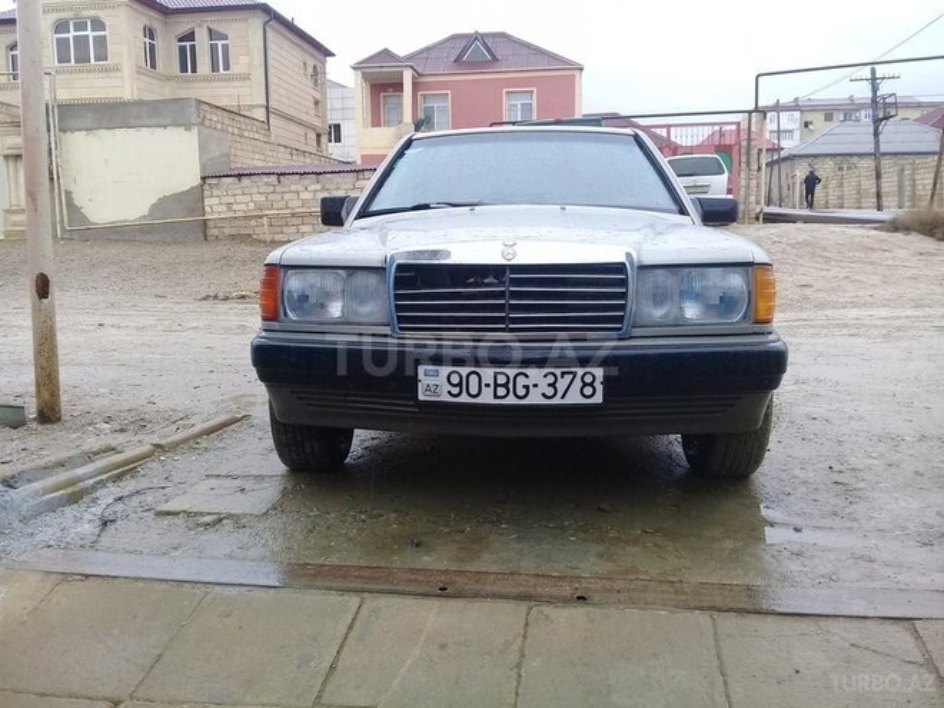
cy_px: 354
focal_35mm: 31
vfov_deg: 45.4
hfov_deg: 58.4
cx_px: 472
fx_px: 845
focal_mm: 3.3
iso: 50
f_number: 2.2
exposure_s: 1/161
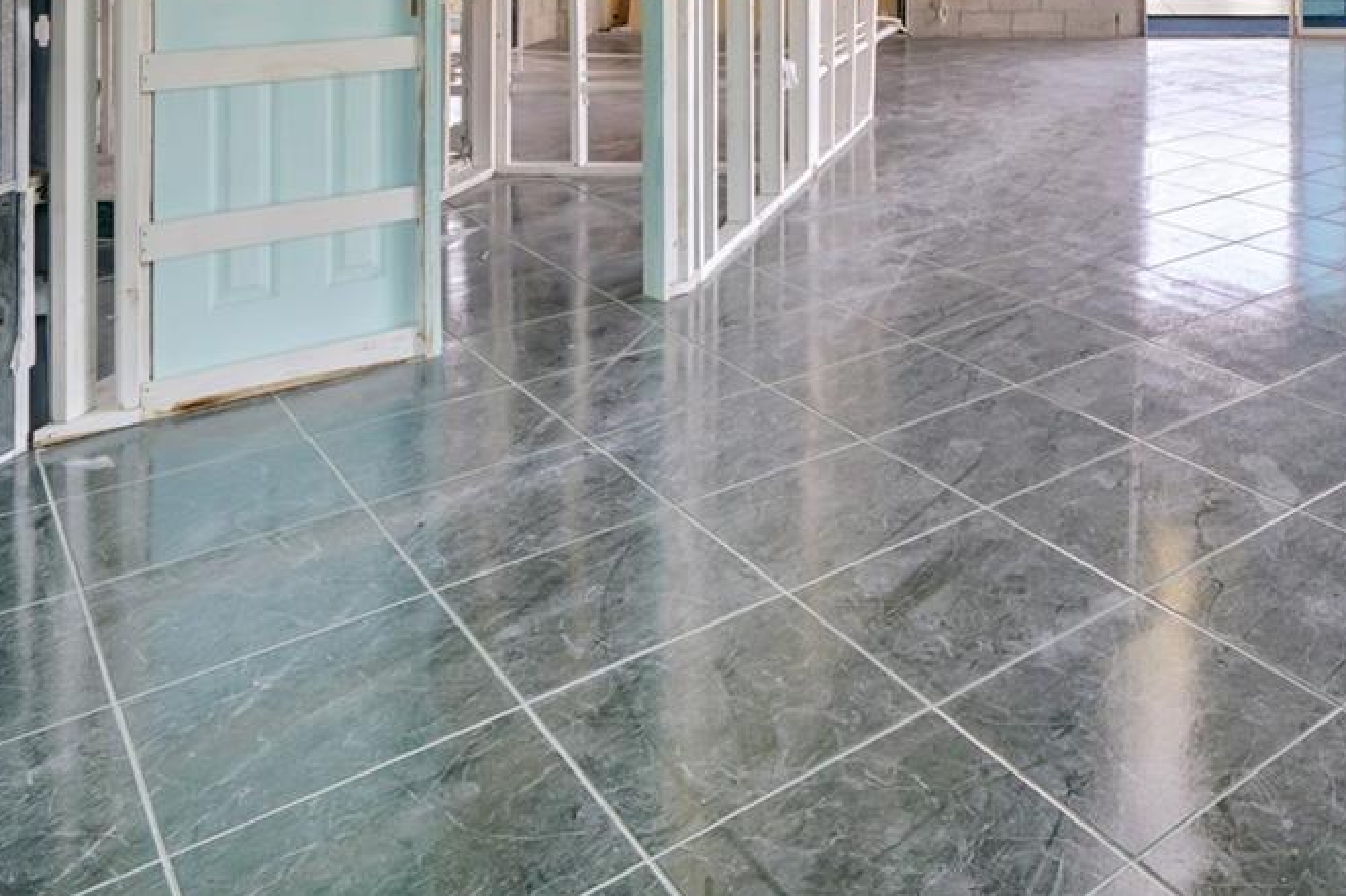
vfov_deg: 32.8
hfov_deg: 50.3
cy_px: -147
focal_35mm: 34
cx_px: 1179
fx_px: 1271
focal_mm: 14
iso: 100
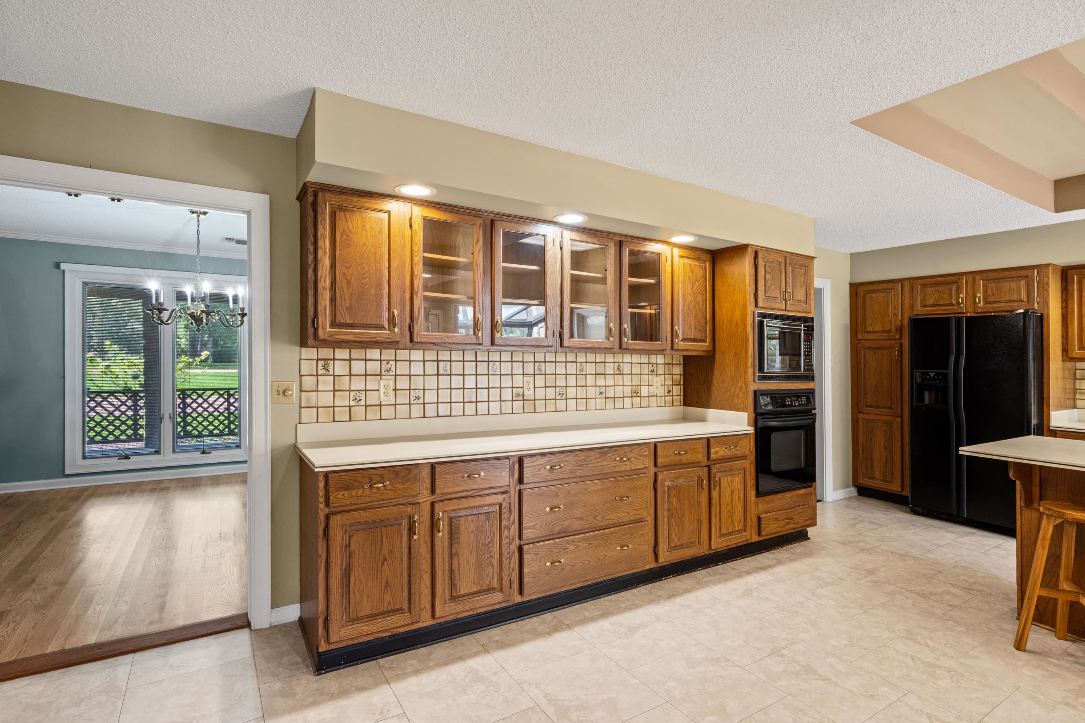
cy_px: 353
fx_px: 512
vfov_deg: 70.4
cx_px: 540
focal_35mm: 17
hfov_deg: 93.3
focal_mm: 16
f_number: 9.5
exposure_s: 1/4
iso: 1000
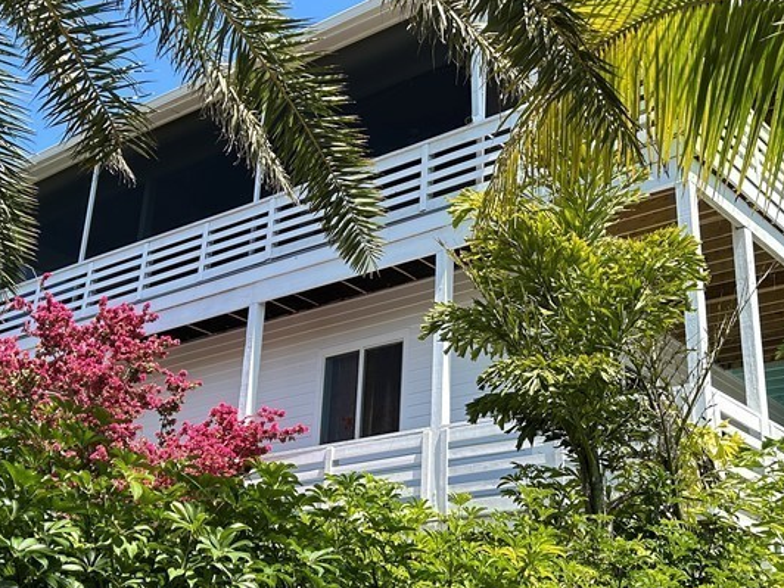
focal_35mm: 50
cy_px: 252
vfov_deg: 29.1
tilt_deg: +23.0
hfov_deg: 38.2
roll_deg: -2.6
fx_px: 1132
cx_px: 417
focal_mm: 5.7
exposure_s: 1/2165
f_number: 1.5
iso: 50
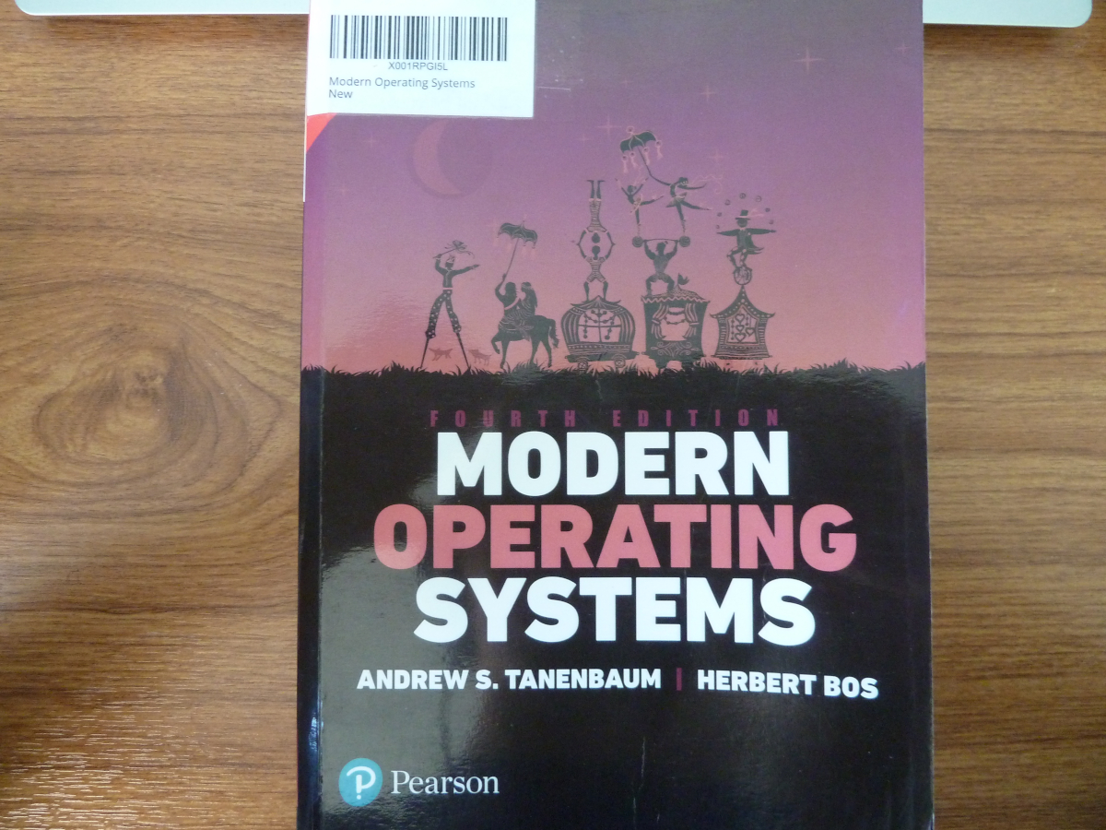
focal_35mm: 25
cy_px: 415
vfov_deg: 54.9
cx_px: 553
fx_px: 799
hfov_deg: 69.4
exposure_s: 1/25
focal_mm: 4.1
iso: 400
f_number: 3.3
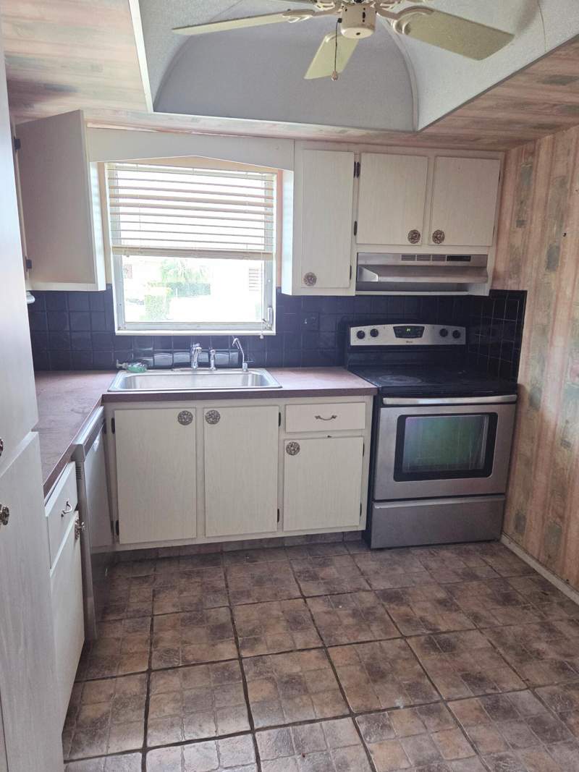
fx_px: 513
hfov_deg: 58.9
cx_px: 290
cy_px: 386
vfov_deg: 73.9
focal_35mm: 23
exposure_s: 1/180
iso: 160
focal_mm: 5.4
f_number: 1.8
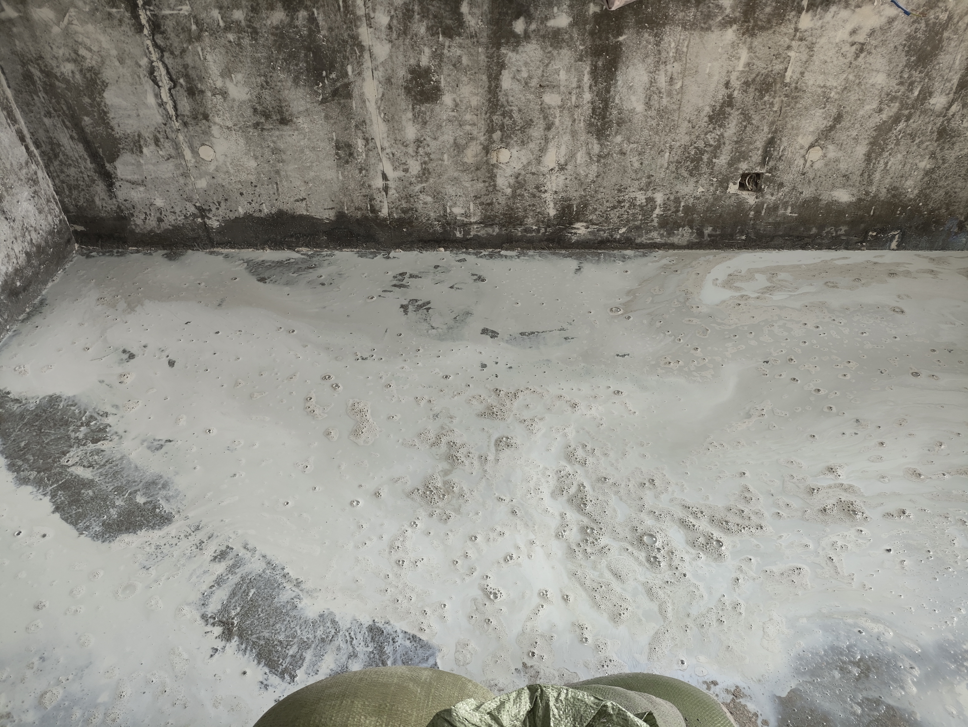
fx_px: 699
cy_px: 364
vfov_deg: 54.9
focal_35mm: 25
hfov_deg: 69.4
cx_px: 484
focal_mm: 4.71
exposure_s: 1/50
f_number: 1.79
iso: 99
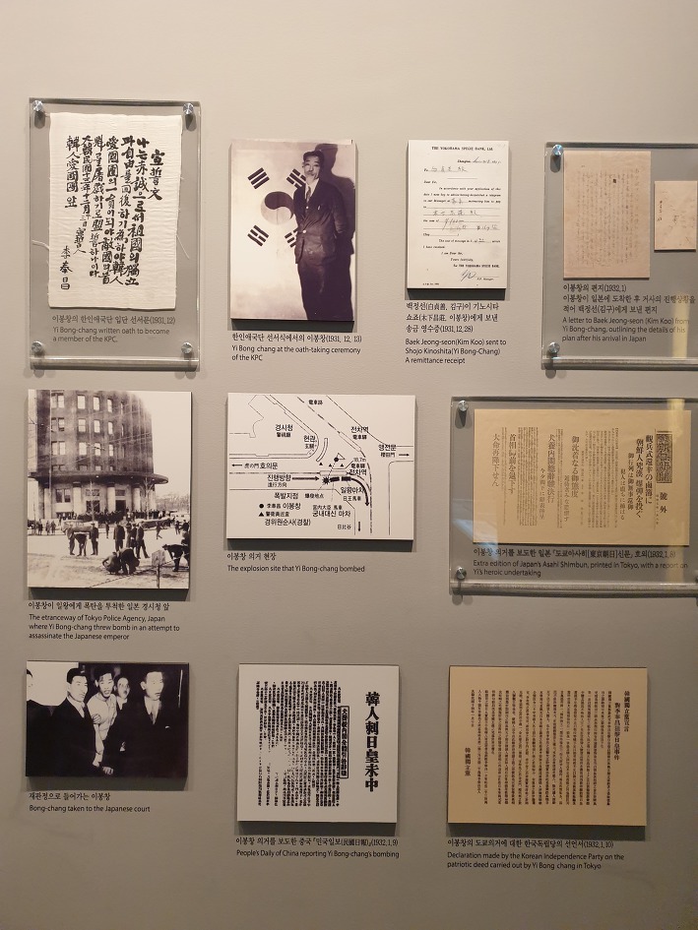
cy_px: 465
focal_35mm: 26
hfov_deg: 53.1
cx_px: 349
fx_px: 699
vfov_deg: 67.3
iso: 320
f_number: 1.5
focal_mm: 4.3
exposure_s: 1/60
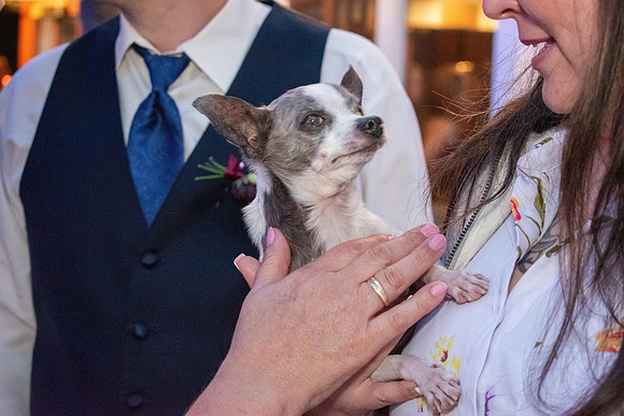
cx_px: 312
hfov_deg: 24.6
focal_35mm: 82
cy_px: 208
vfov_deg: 16.6
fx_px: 1430
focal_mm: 55
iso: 6400
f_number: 5.6
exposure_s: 1/60
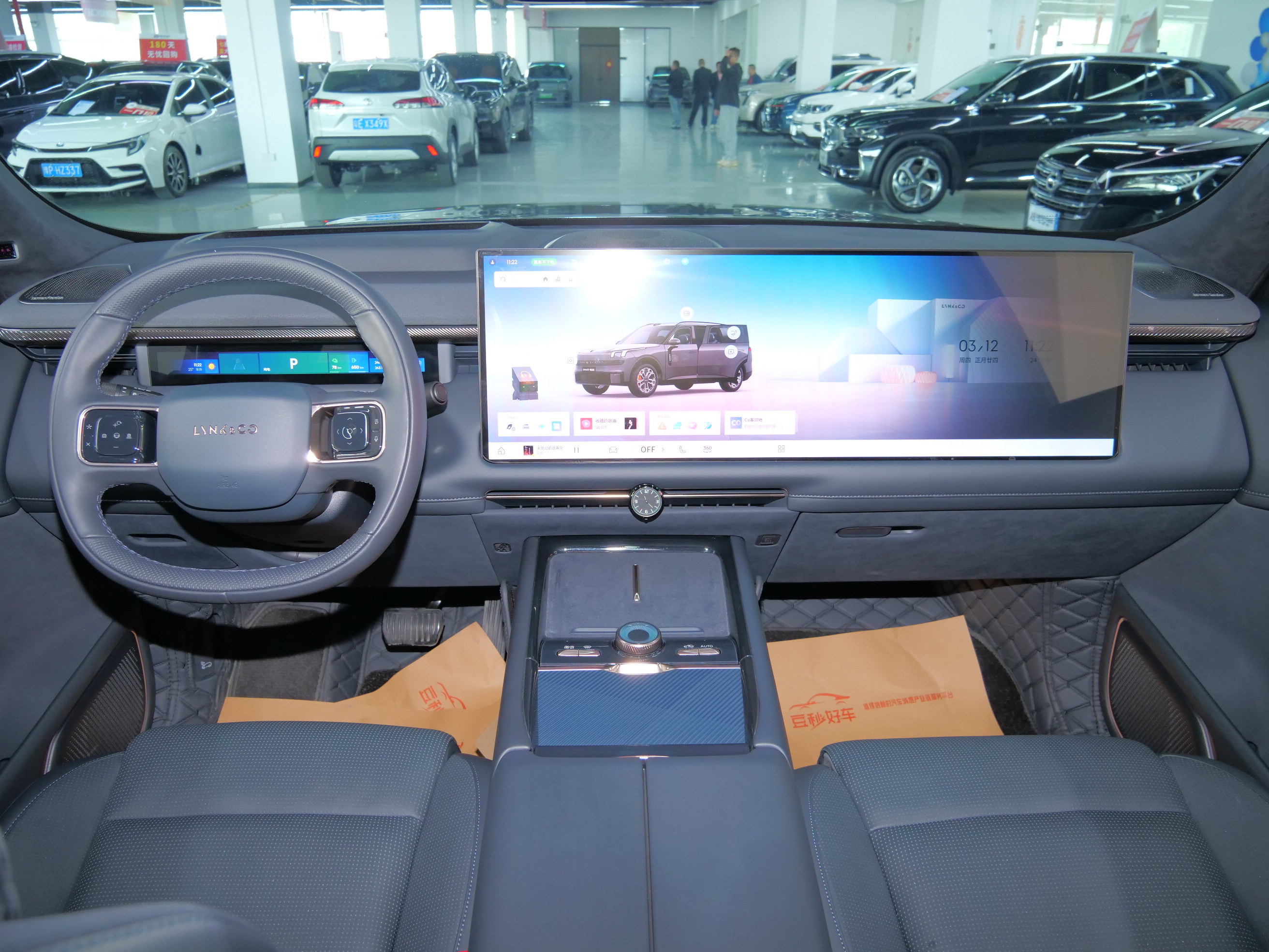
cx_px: 634
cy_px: 476
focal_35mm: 24
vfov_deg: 56.8
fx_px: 880
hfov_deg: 71.6
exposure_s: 1/15
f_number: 3.5
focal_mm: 12
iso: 800
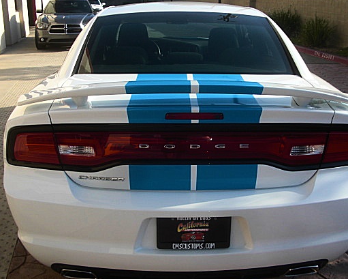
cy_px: 133
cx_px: 186
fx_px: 453
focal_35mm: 44
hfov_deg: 42.0
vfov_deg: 34.2
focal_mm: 6.3
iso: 50
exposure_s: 1/500
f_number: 2.8
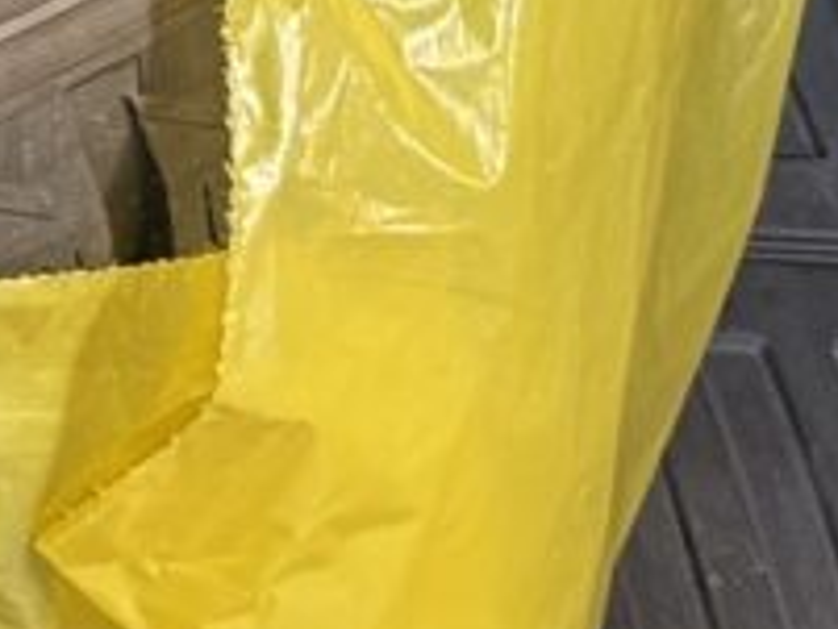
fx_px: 2955
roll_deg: -1.4
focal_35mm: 122
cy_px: -841
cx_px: -888
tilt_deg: -36.8
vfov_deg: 10.6
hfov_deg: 13.6
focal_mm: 6.76
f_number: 1.78
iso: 500
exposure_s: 1/49
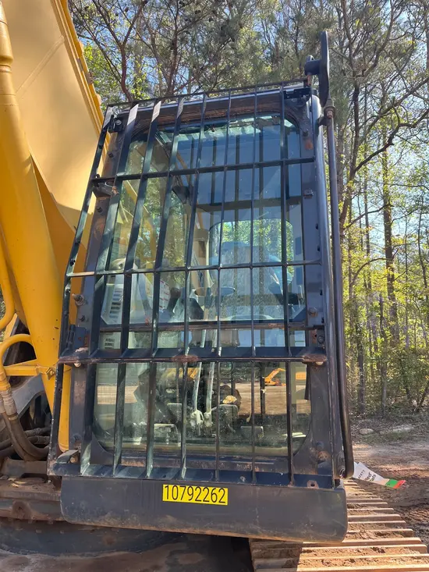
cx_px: 214
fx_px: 430
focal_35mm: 26
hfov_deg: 53.1
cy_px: 286
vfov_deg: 67.3
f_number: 1.6
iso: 50
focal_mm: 5.1
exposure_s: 1/375
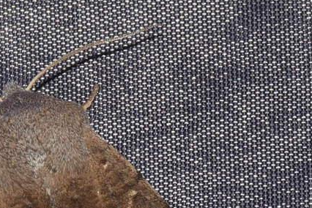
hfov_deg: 4.4
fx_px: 4099
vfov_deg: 2.9
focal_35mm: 473
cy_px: 231
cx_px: 102
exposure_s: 1/160
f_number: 13
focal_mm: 140
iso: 100
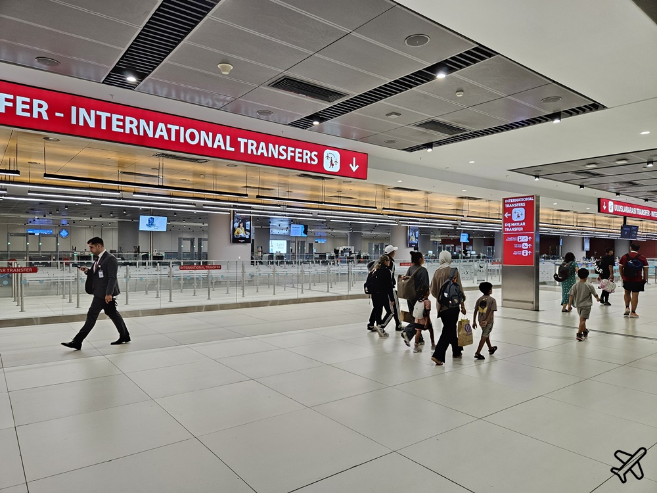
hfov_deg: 73.9
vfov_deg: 58.9
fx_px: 437
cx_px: 328
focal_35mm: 23
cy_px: 246
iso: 250
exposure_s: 1/120
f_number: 1.8
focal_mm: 5.4
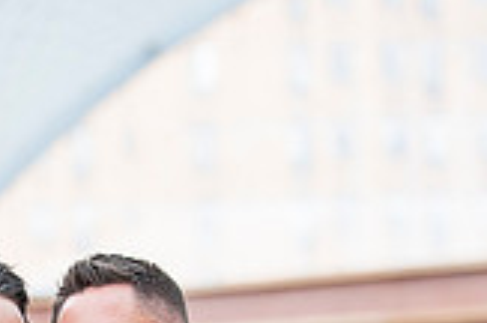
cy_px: 502
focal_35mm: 267
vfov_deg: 5.1
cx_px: -21
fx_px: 3605
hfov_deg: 7.7
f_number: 2.8
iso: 800
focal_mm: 75
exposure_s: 1/400
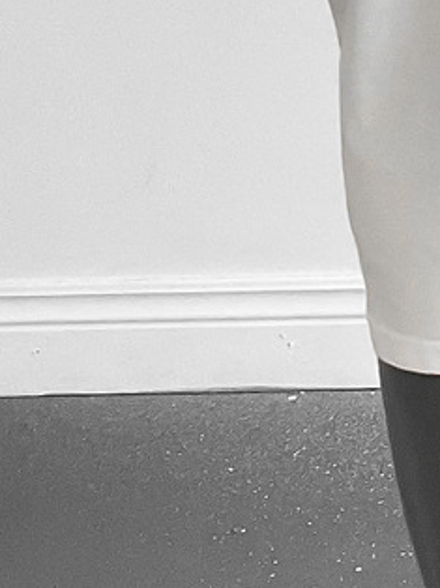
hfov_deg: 9.6
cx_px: 751
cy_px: 51
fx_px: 2512
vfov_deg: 13.2
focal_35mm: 148
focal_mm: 3
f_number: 1.8
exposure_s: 1/60
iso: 80
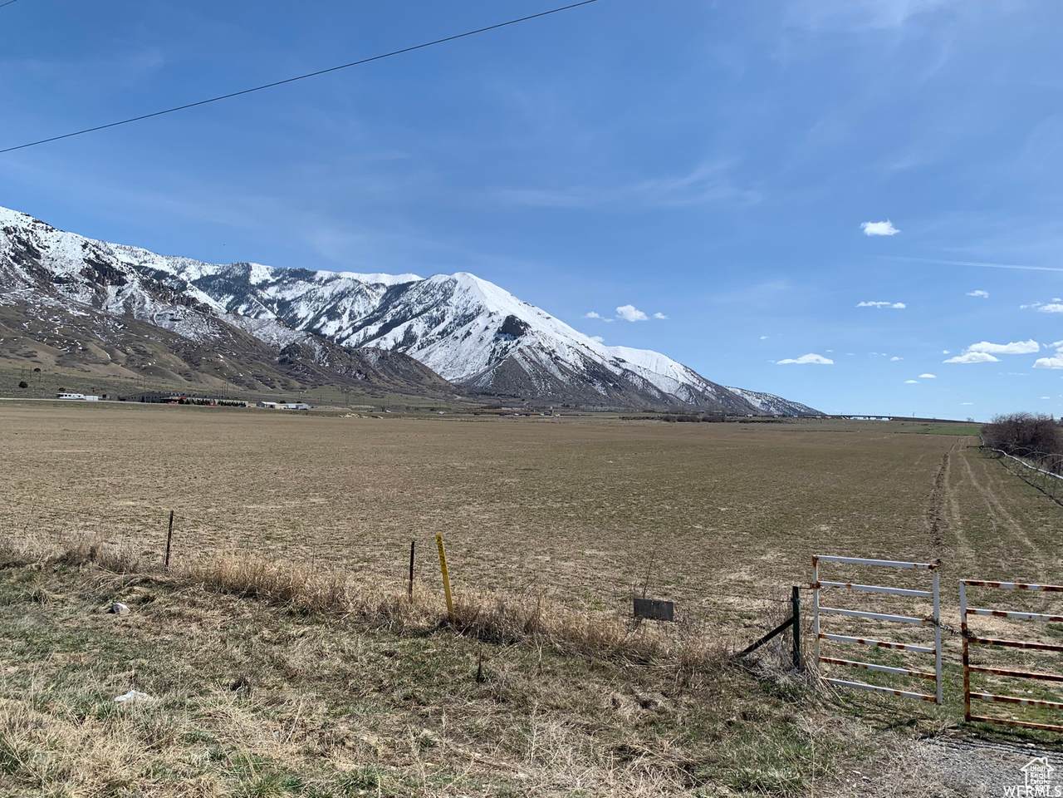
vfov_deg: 53.1
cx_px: 532
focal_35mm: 26
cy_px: 399
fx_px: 798
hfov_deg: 67.3
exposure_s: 1/3937
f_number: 1.8
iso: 25
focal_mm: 4.25
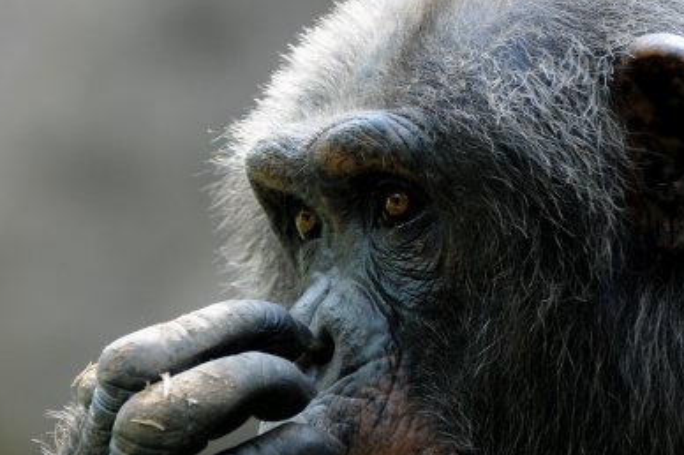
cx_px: 342
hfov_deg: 4.0
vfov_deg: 2.6
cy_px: 268
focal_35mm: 520
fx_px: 9871
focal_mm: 220
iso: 400
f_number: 5.3
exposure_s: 1/125
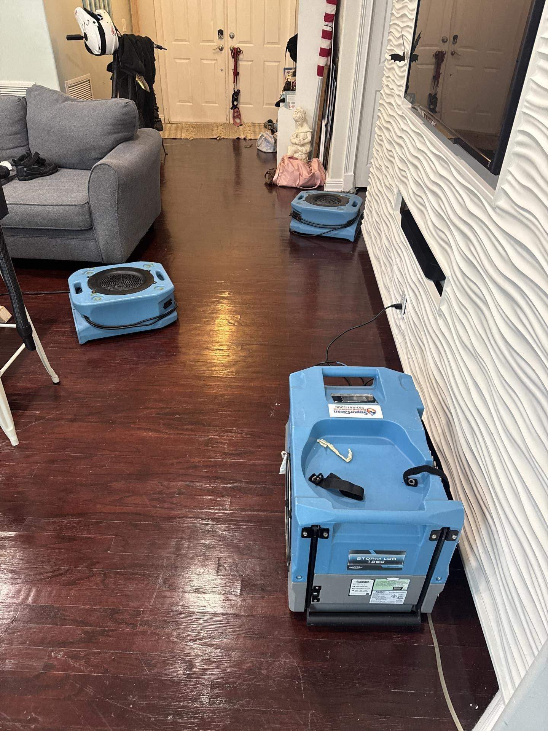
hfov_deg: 56.8
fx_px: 507
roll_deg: +0.2
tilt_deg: -34.7
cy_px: 366
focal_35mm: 24
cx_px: 274
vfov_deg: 71.6
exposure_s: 1/60
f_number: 1.78
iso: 250
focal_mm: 6.76
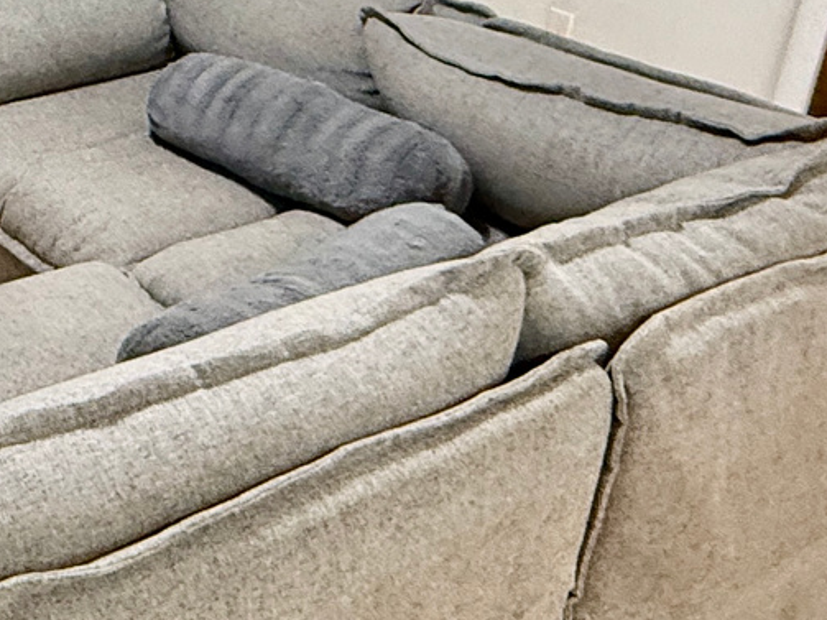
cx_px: -74
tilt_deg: -23.3
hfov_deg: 30.4
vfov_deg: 25.4
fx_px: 1361
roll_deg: -0.7
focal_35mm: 57
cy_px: 161
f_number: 2.2
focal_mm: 2.22
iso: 400
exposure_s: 1/60
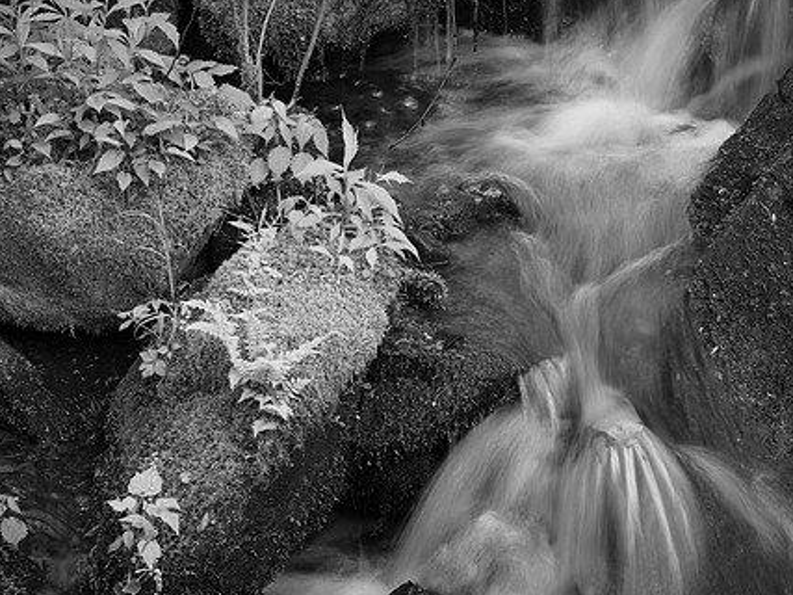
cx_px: 399
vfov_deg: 11.2
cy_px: 319
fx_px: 3023
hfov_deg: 14.9
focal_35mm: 132
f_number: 10
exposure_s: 1/3
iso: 200
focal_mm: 67.1
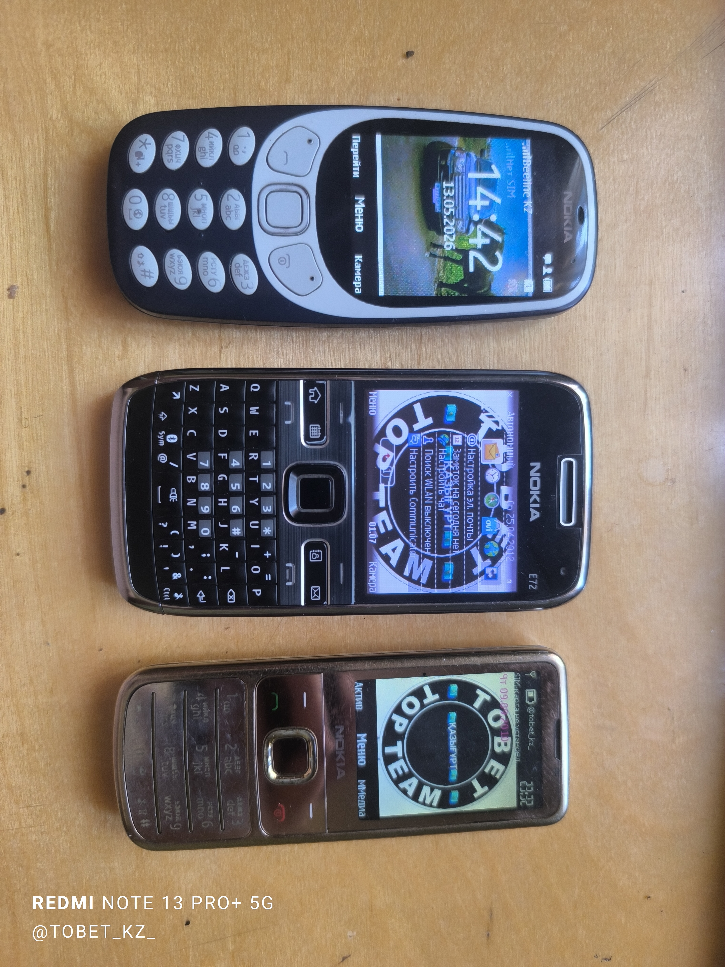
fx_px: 642
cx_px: 362
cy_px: 484
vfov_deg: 73.9
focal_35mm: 23
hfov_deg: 58.9
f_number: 1.65
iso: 640
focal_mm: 6.14
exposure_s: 1/50
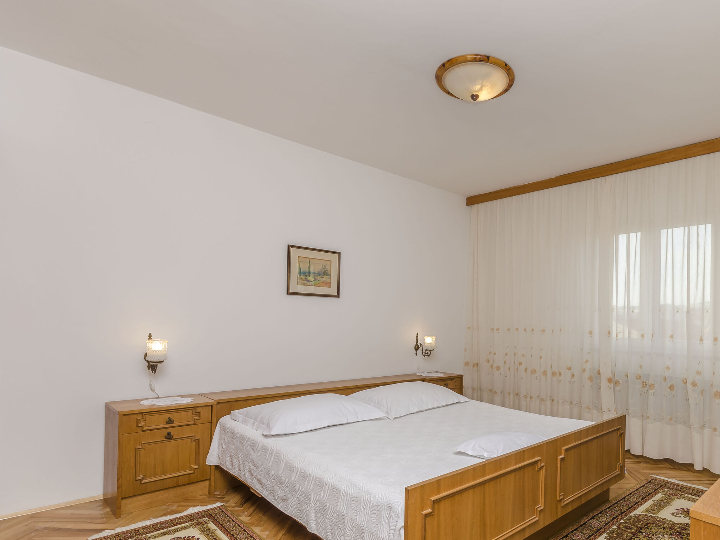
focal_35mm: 20
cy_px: 312
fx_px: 416
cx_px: 454
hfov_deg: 80.1
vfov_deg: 65.6
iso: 100
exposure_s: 1/100
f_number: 8
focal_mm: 10
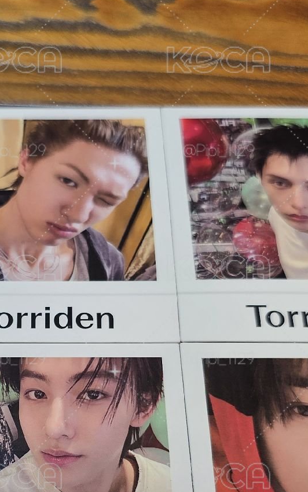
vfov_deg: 36.0
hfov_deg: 23.1
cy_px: 371
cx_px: 45
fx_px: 739
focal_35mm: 55
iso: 80
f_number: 1.7
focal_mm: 6.3
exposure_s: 1/120
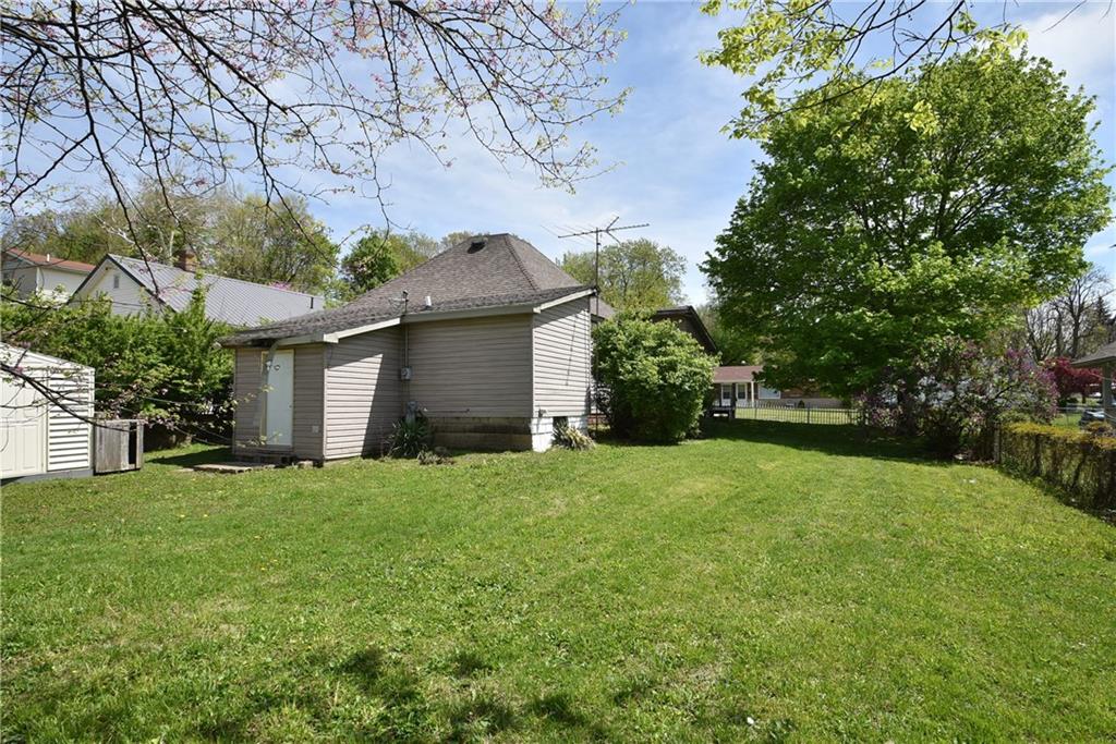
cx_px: 558
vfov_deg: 67.4
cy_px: 372
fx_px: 558
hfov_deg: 90.0
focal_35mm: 18
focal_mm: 12
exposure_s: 1/500
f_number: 8
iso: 200
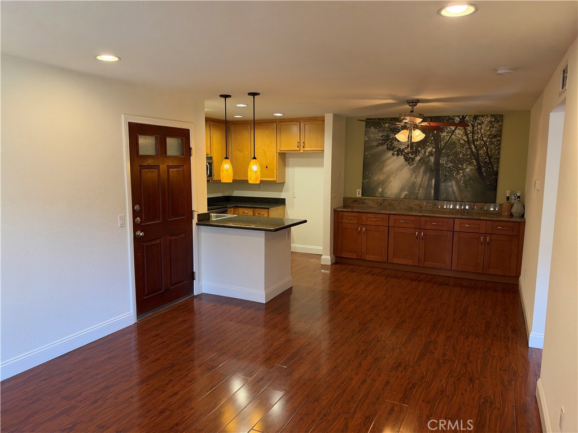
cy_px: 216
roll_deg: -0.2
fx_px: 401
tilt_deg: -6.6
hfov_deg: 71.6
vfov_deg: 56.8
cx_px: 289
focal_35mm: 24
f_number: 1.8
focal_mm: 6.93
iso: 320
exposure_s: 1/120
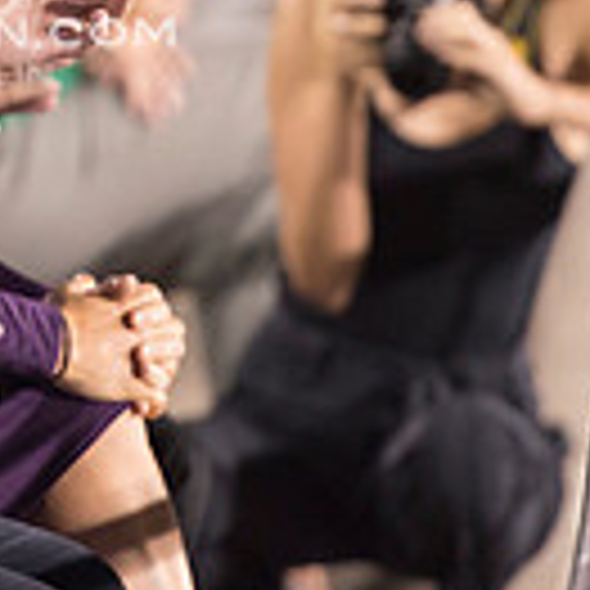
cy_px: -128
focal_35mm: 752
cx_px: -135
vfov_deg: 2.3
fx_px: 14501
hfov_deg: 2.3
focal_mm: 200
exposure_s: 1/320
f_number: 2.8
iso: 1000
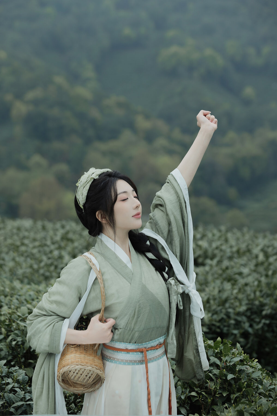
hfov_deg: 14.7
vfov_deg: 21.9
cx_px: 138
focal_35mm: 93
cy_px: 208
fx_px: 1073
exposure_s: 1/800
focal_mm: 93
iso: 250
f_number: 4
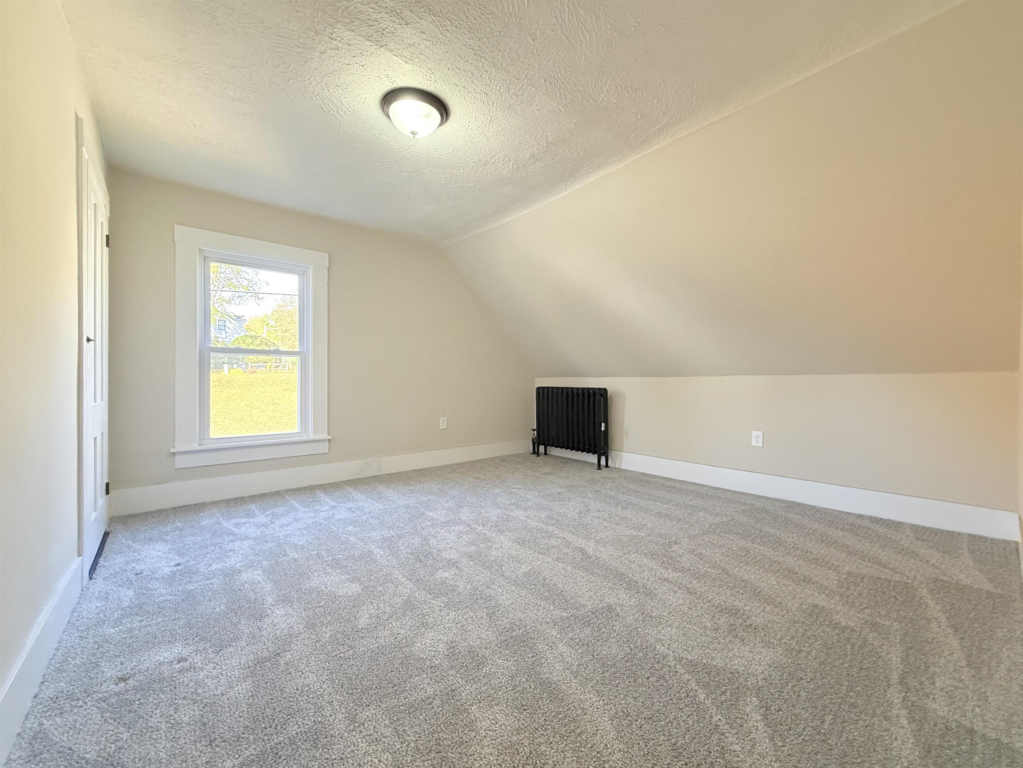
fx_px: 414
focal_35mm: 14
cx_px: 512
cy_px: 384
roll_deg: +0.4
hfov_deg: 102.1
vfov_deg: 85.7
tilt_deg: +0.0
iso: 400
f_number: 2.2
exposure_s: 1/120
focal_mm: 2.22
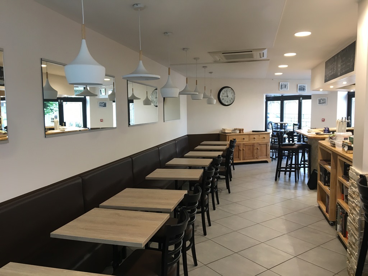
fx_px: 308
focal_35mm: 29
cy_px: 138
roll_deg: +0.4
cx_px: 184
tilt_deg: -4.0
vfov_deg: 48.2
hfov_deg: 61.7
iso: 64
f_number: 2.2
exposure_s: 1/33
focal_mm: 4.15
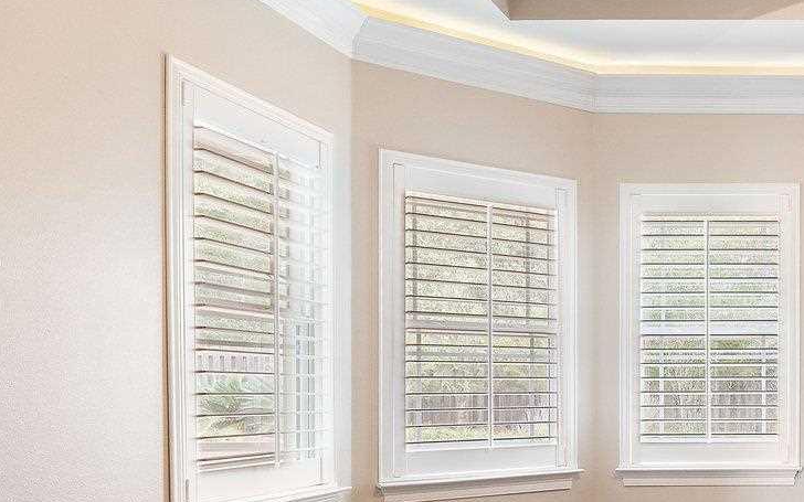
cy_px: 392
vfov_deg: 29.3
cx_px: 881
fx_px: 942
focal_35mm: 43
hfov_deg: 38.4
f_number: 8
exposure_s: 2
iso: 400
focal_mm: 10
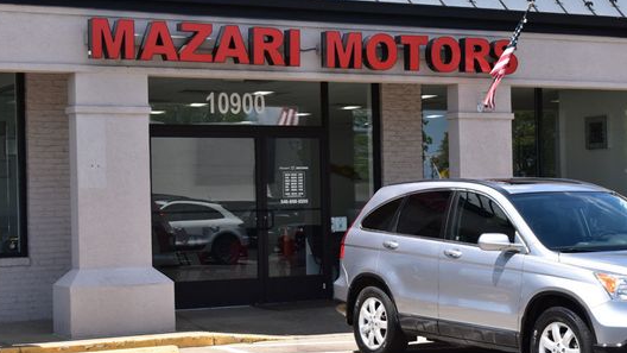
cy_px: 203
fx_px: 1424
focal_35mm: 86
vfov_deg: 14.1
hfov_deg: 24.8
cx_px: 363
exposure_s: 1/400
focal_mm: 45
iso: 400
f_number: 11
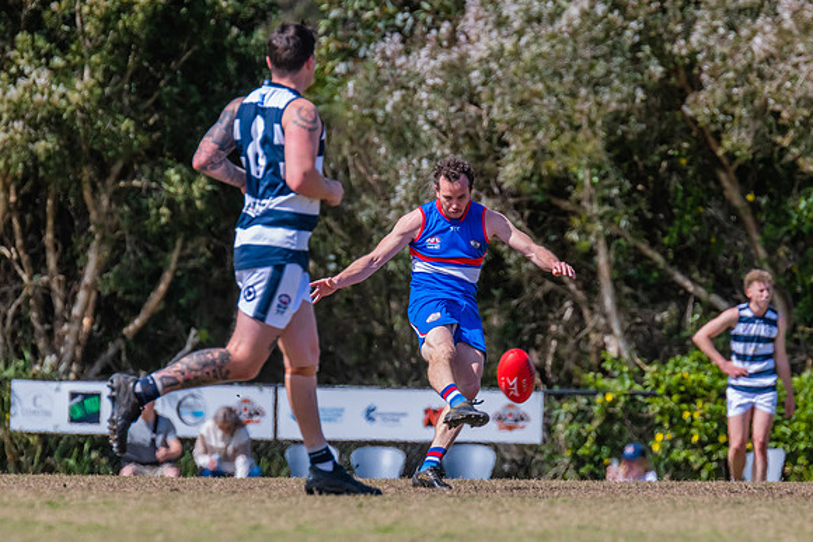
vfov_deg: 2.3
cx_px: 509
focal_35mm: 603
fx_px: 13629
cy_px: 324
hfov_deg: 3.4
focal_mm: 420
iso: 800
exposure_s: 1/2000
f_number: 8
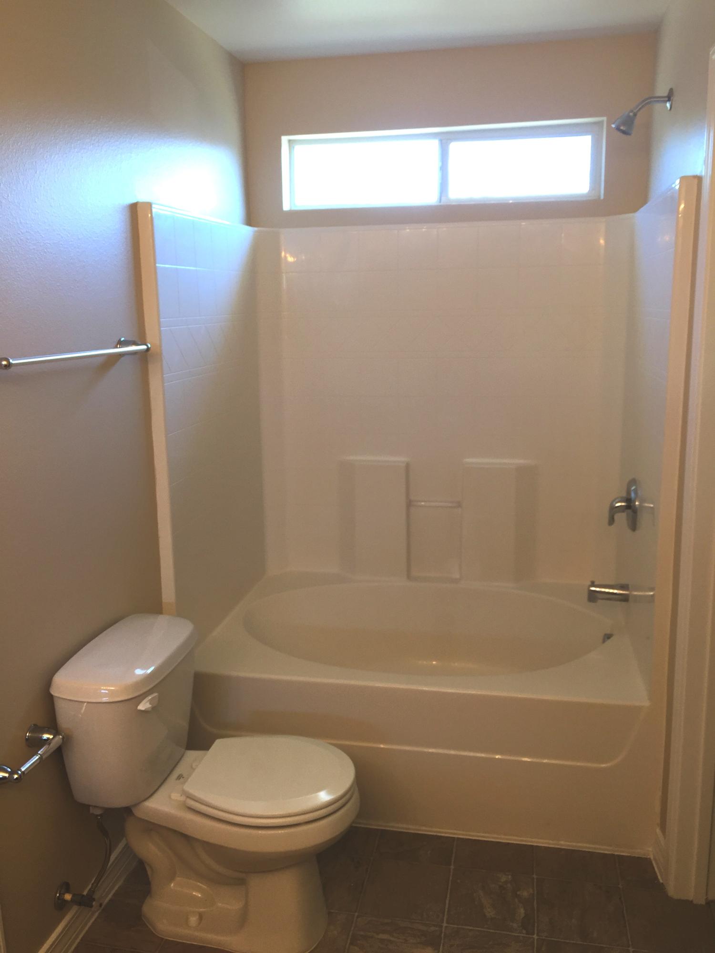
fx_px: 799
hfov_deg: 48.2
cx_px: 358
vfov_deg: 61.7
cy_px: 476
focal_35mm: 29
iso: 40
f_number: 2.2
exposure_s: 1/60
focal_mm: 4.15
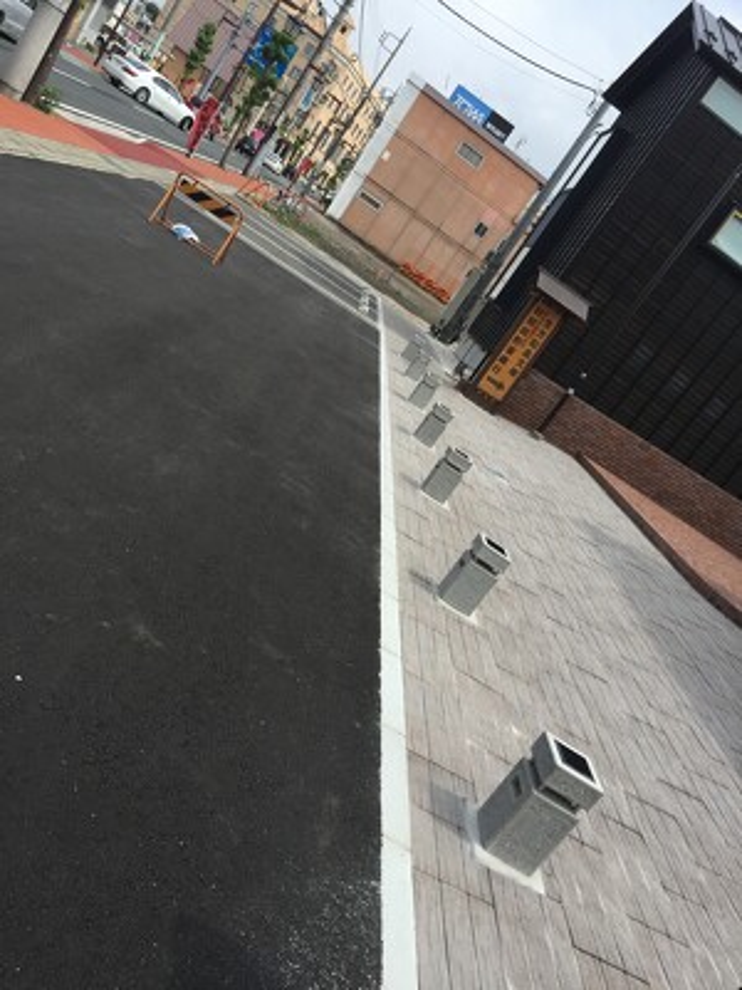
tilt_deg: -12.1
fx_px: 829
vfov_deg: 61.7
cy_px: 495
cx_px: 371
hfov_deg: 48.2
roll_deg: -35.3
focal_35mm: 29
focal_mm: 4.15
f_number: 2.2
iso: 32
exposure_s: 1/1980
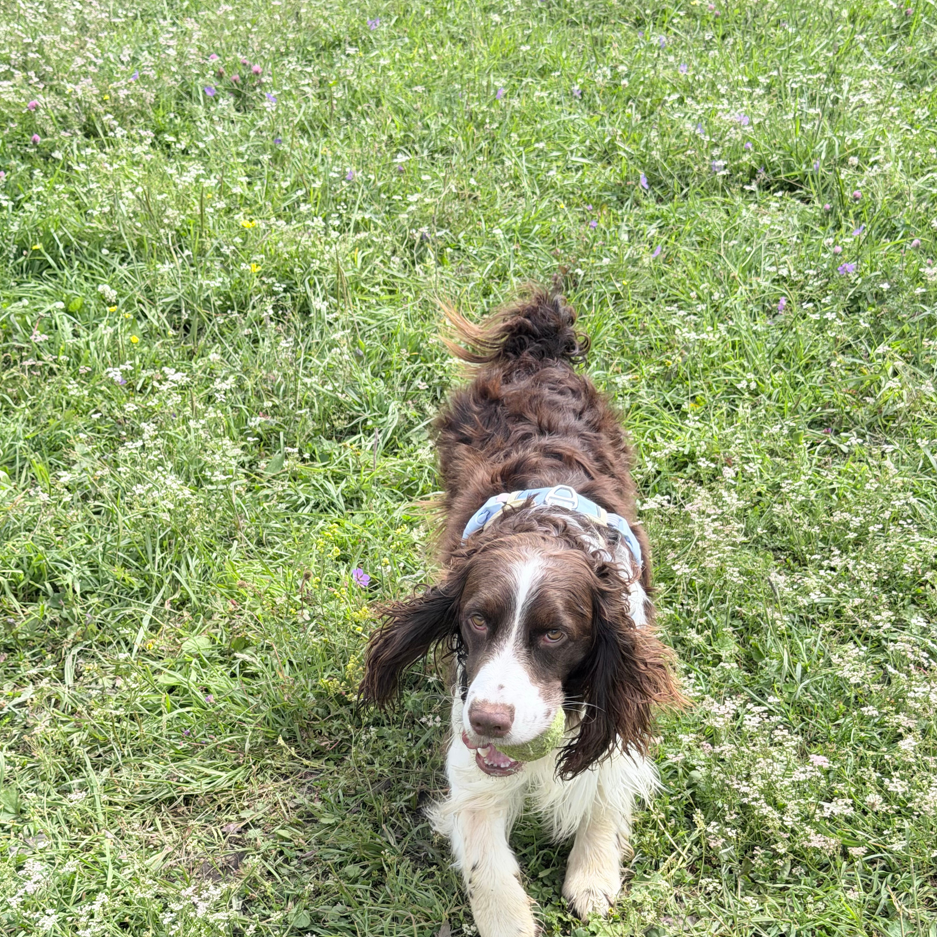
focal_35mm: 57
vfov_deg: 29.9
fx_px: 1746
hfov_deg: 30.0
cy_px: 610
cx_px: 466
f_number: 1.78
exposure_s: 1/1484
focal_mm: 6.76
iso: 80
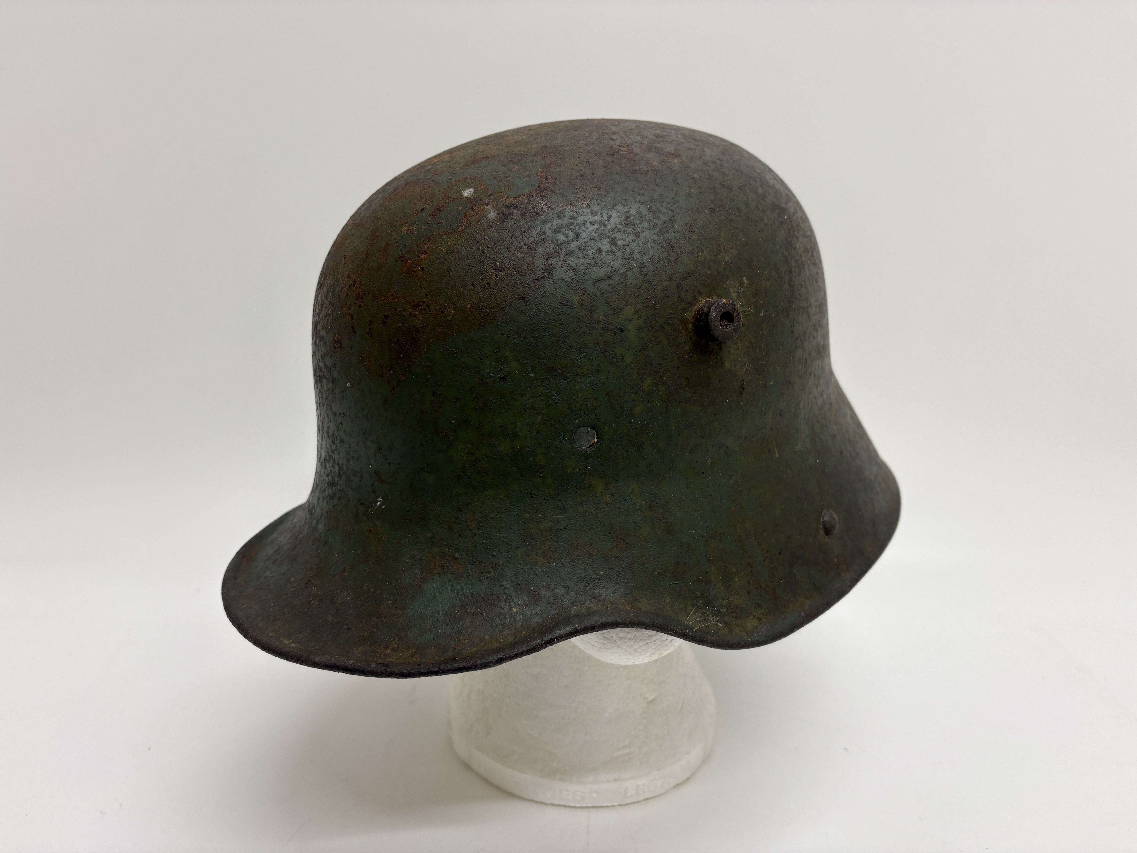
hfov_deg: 67.3
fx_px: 854
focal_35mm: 26
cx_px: 568
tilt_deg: -17.9
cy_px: 426
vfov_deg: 53.1
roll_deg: -1.7
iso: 50
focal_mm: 5.96
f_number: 1.6
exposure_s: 1/100
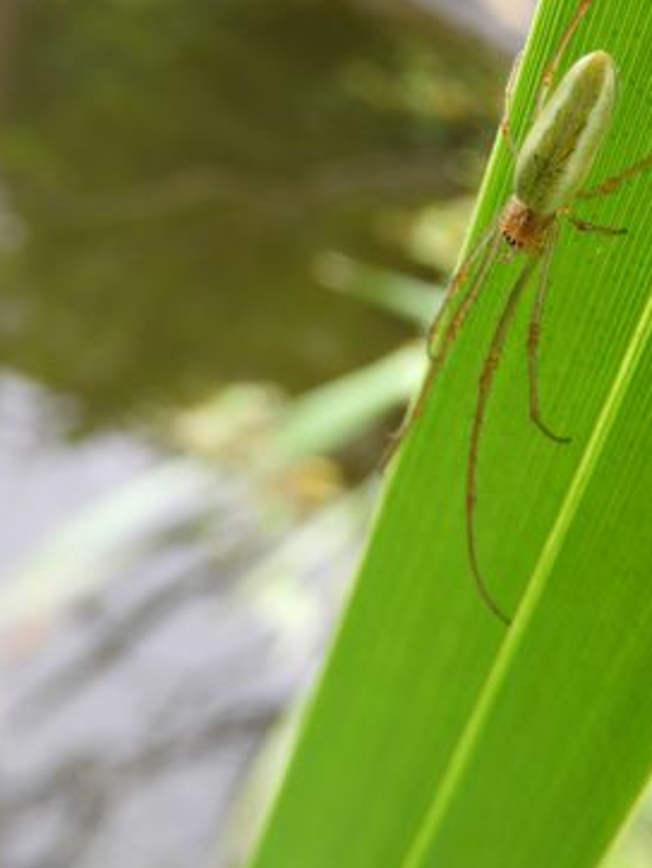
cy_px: 187
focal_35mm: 53
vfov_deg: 35.1
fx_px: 1329
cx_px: 439
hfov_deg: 27.4
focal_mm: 5.4
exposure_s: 1/50
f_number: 3.5
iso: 100
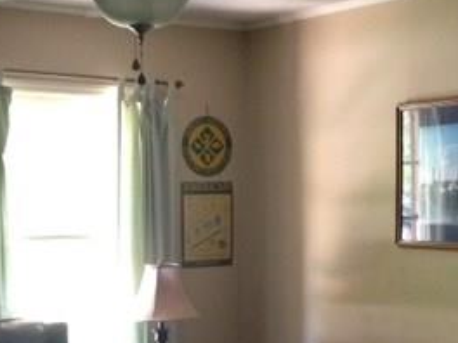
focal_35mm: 85
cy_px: 308
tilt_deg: -7.3
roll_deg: -0.7
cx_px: 196
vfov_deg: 17.1
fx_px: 1125
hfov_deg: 23.0
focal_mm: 4.28
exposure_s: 1/20
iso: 250
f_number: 2.4
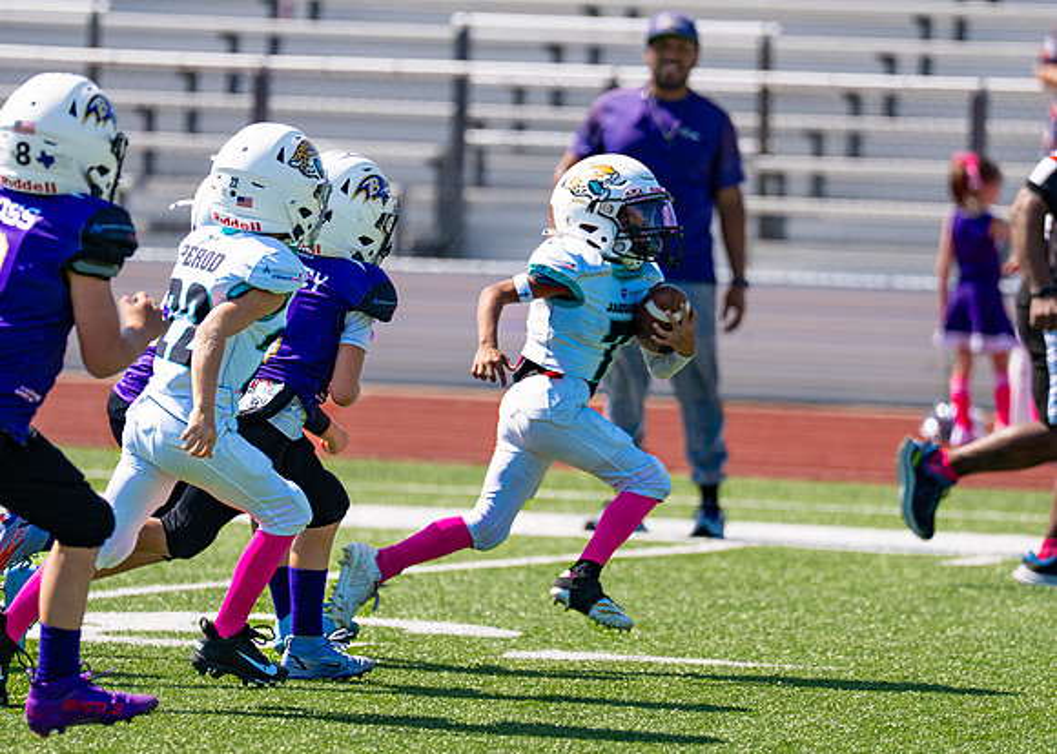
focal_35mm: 353
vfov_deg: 4.1
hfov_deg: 5.7
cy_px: 316
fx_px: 10602
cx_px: 552
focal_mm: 200
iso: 100
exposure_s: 1/2000
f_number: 2.8
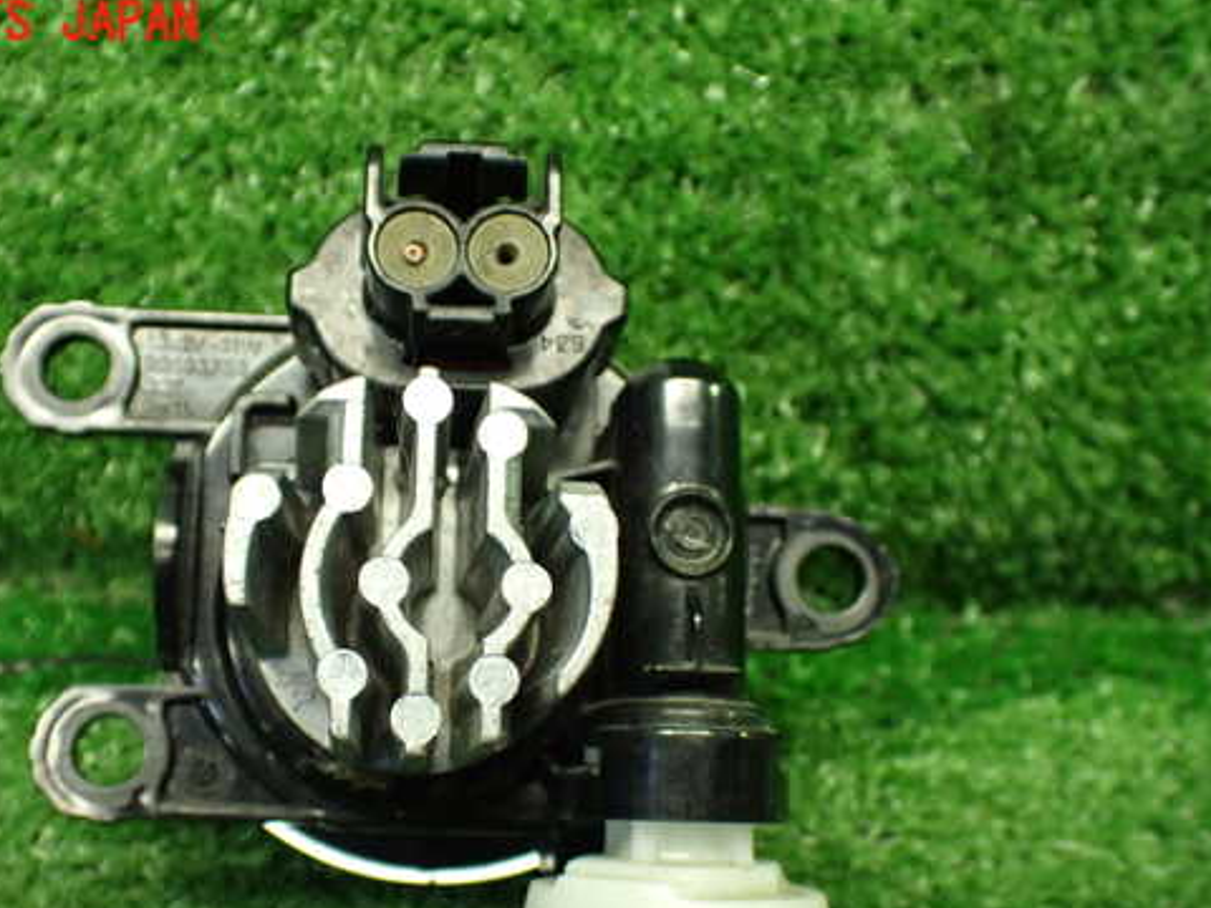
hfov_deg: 46.6
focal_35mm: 40
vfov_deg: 35.8
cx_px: 497
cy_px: 560
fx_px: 1399
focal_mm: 5.79
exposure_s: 1/100
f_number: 2.4
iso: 800
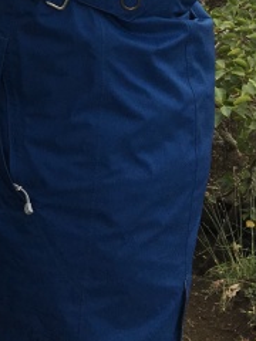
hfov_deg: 13.2
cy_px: -157
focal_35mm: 103
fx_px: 1016
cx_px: -172
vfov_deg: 17.3
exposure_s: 1/499
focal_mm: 4.15
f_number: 2.2
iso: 25
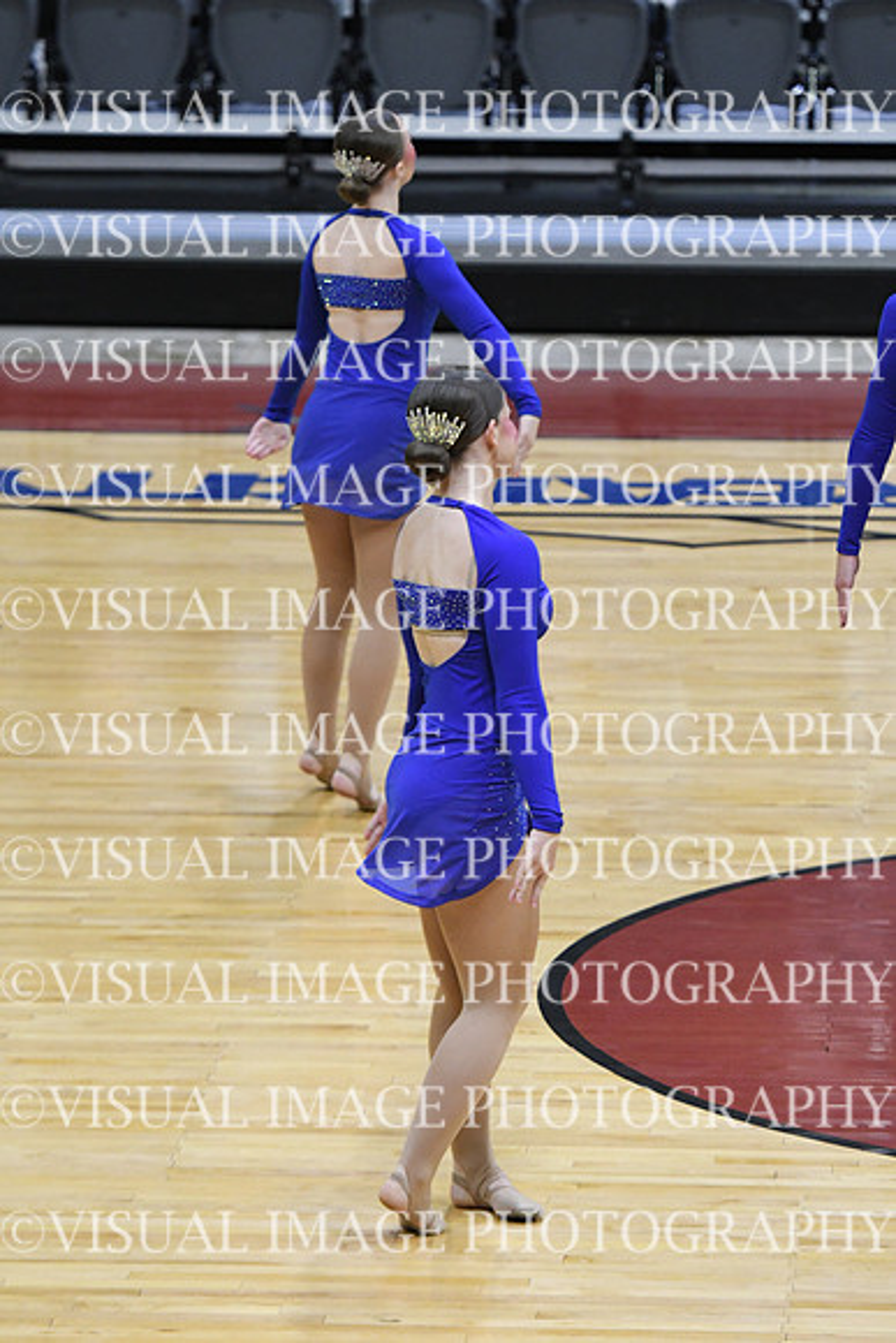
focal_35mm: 232
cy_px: 672
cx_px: 448
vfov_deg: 8.9
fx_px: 8655
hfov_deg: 5.9
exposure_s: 1/400
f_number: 3.5
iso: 4000
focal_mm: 155
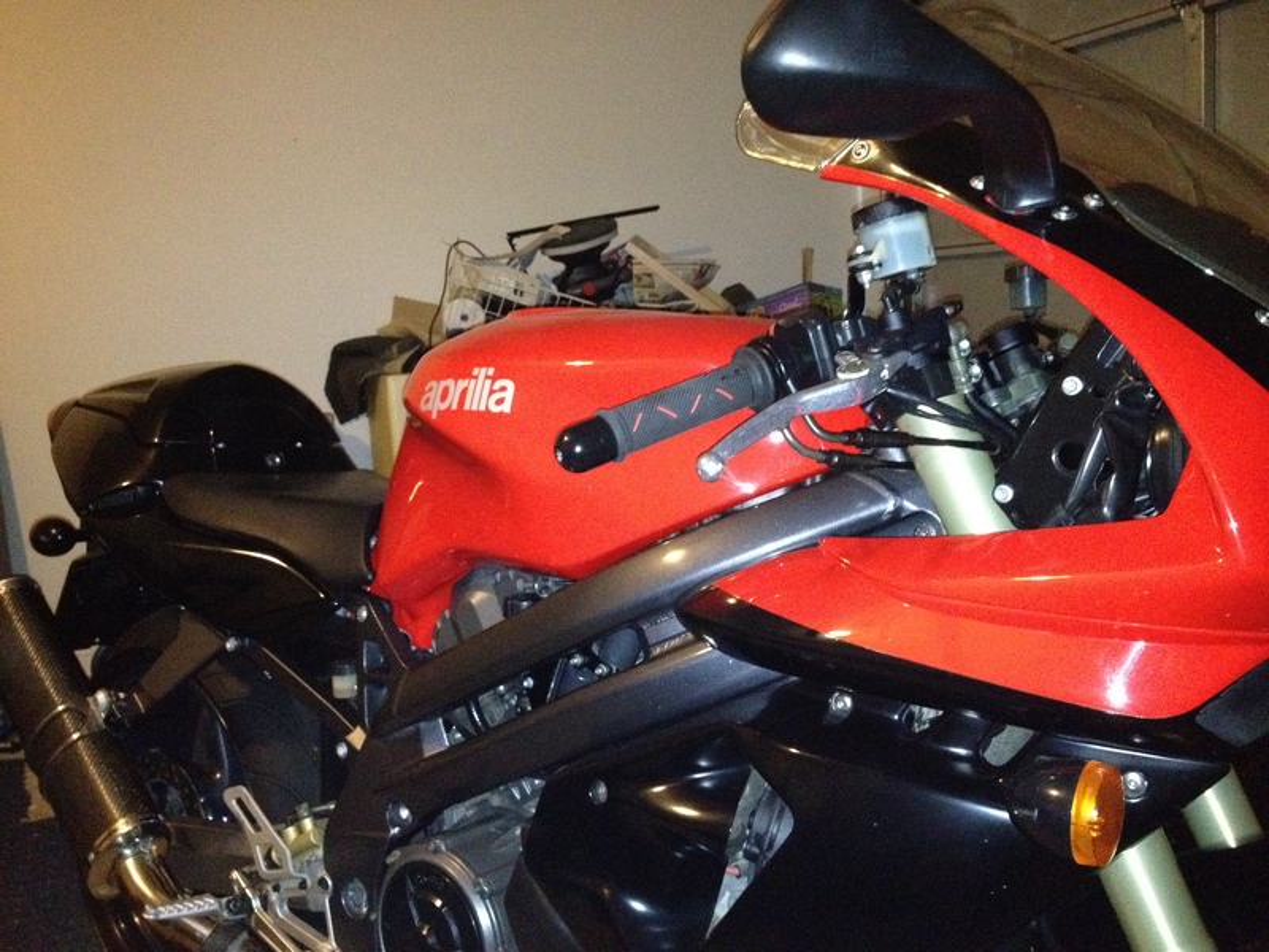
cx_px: 634
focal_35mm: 35
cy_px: 476
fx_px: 1283
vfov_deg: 40.7
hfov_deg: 52.6
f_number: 2.4
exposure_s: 1/16
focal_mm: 4.28
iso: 800
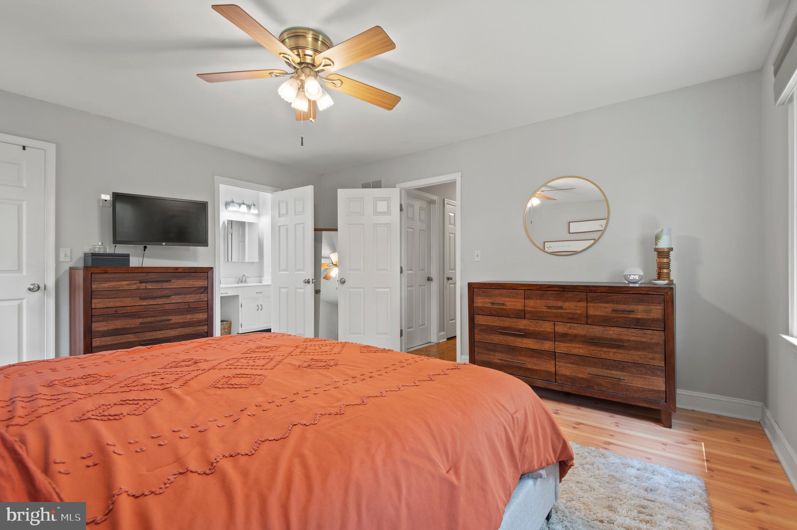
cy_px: 265
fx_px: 354
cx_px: 398
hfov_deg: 96.8
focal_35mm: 16
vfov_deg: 73.7
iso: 160
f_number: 8
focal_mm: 16
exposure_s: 1/1.25
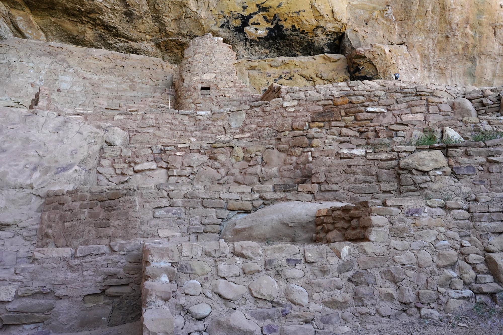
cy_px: 168
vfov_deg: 46.4
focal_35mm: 28
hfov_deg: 65.5
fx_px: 391
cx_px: 252
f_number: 14
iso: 1250
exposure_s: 1/100
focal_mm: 28
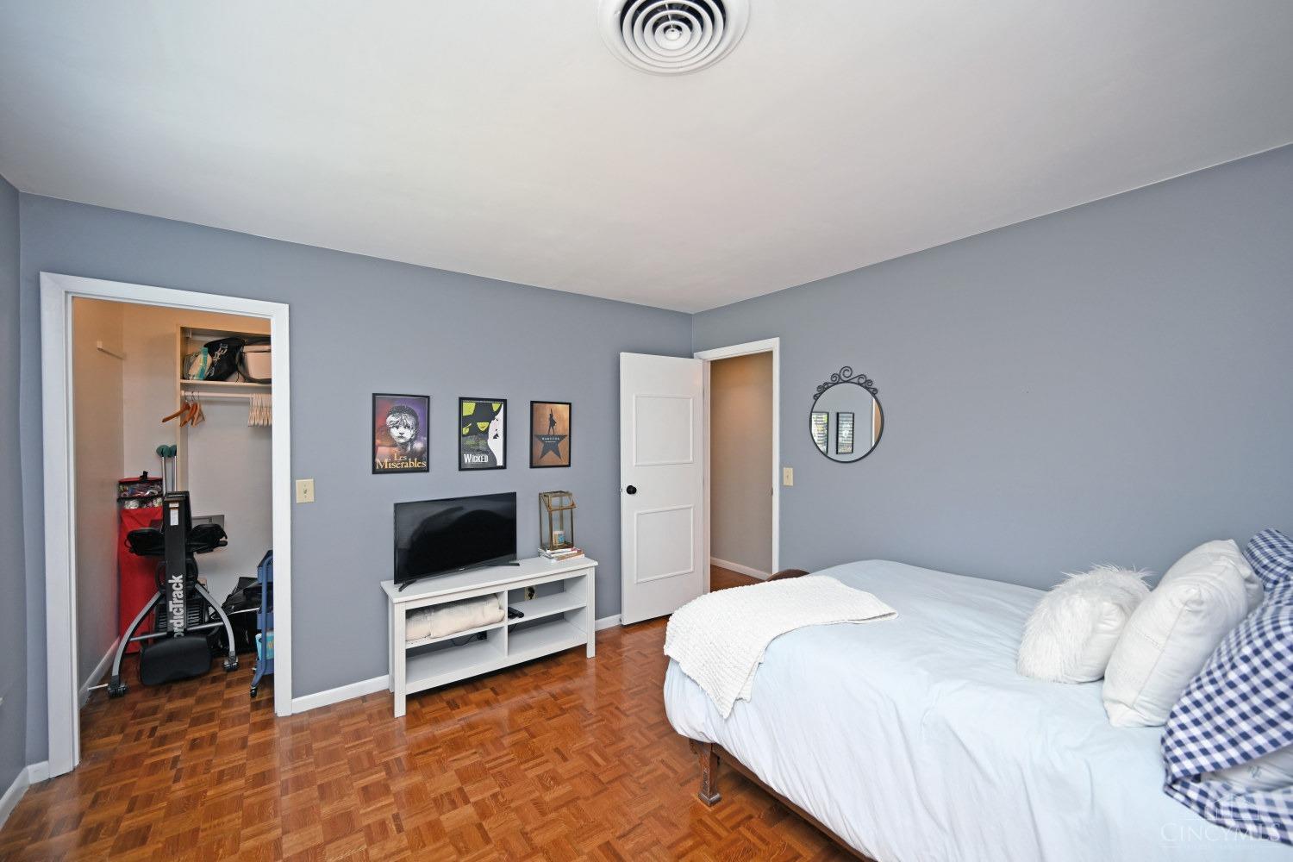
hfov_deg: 104.3
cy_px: 431
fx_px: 503
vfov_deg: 81.2
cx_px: 646
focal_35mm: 14
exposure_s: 1/60
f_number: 4
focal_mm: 14
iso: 450
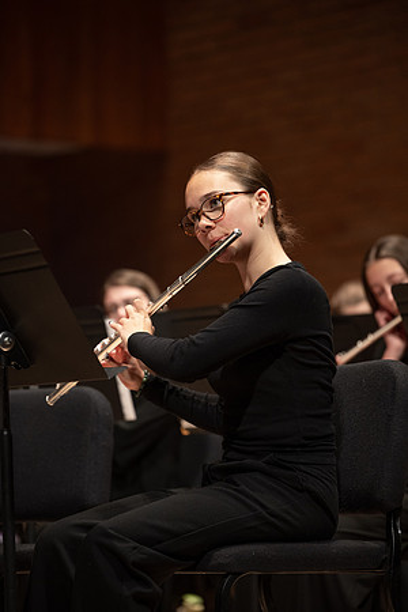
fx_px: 2125
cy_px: 306
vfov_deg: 16.4
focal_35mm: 125
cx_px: 204
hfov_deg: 11.0
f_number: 2.8
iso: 1250
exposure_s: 1/320
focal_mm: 125
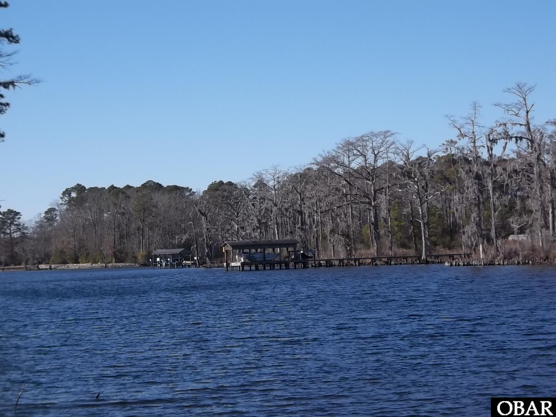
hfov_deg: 22.8
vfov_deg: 17.2
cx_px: 278
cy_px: 208
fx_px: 1381
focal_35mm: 86
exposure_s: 1/800
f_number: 4.3
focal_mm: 15.4
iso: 80
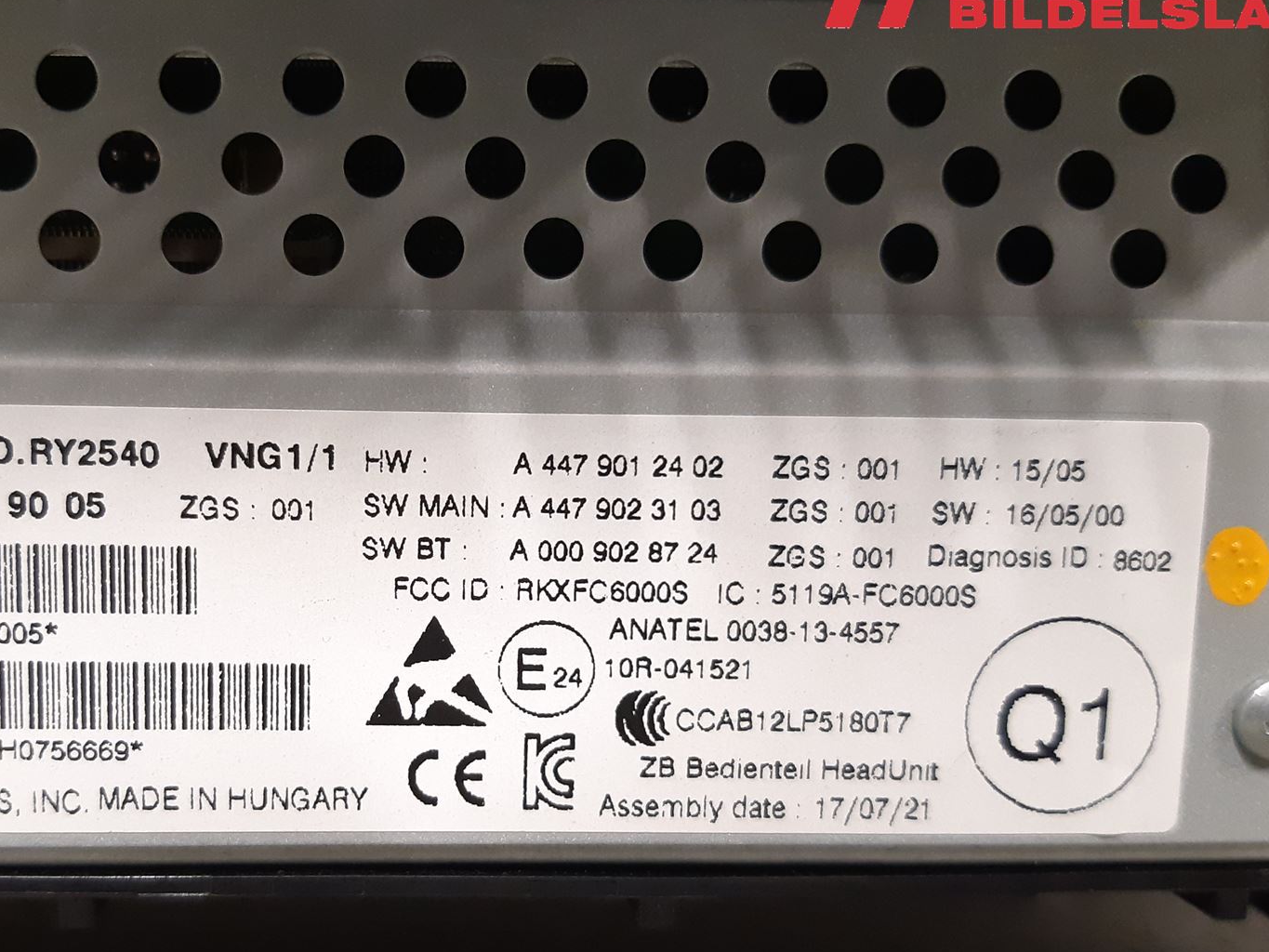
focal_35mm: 39
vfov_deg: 36.6
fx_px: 1430
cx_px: 443
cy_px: 585
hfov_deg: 47.2
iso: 250
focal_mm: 3.93
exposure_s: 1/33
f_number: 1.7
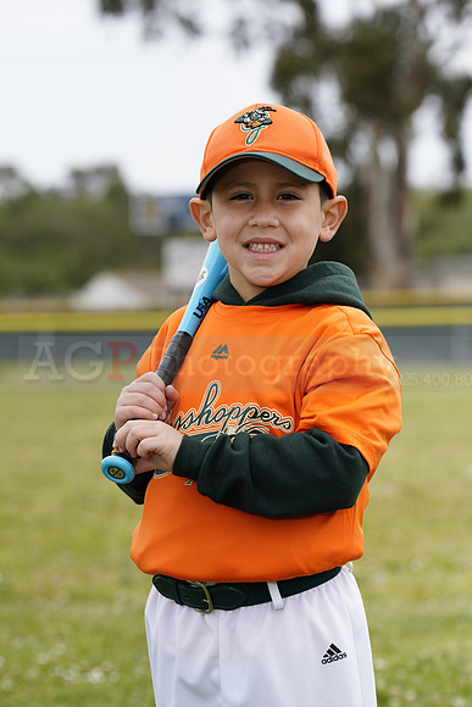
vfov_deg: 12.0
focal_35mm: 171
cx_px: 236
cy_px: 354
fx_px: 3361
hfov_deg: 8.0
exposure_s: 1/250
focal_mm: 171
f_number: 7.1
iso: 100
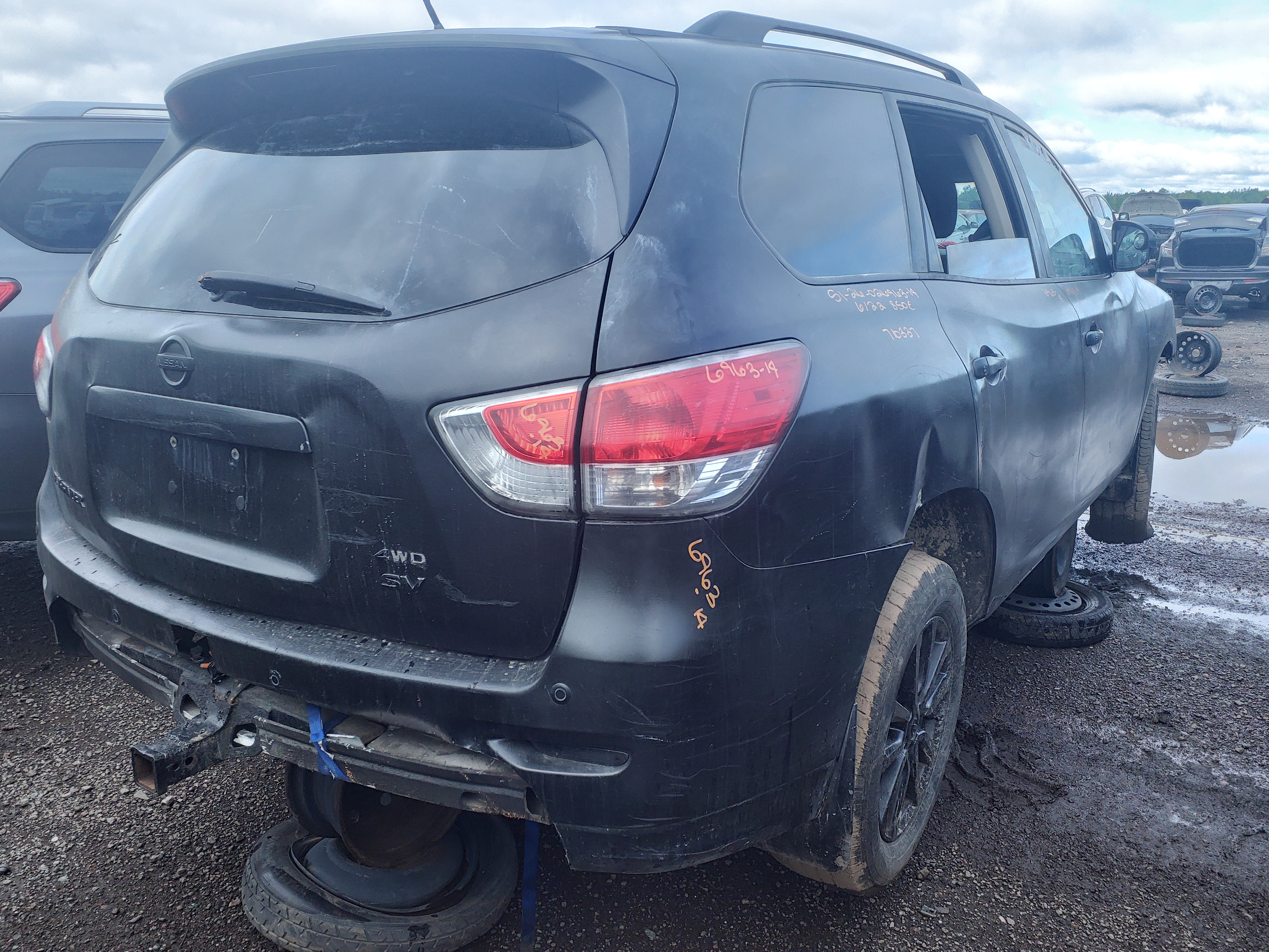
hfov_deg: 67.3
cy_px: 476
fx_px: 953
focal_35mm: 26
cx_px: 634
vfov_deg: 53.1
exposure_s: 1/120
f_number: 1.9
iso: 50
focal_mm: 3.58
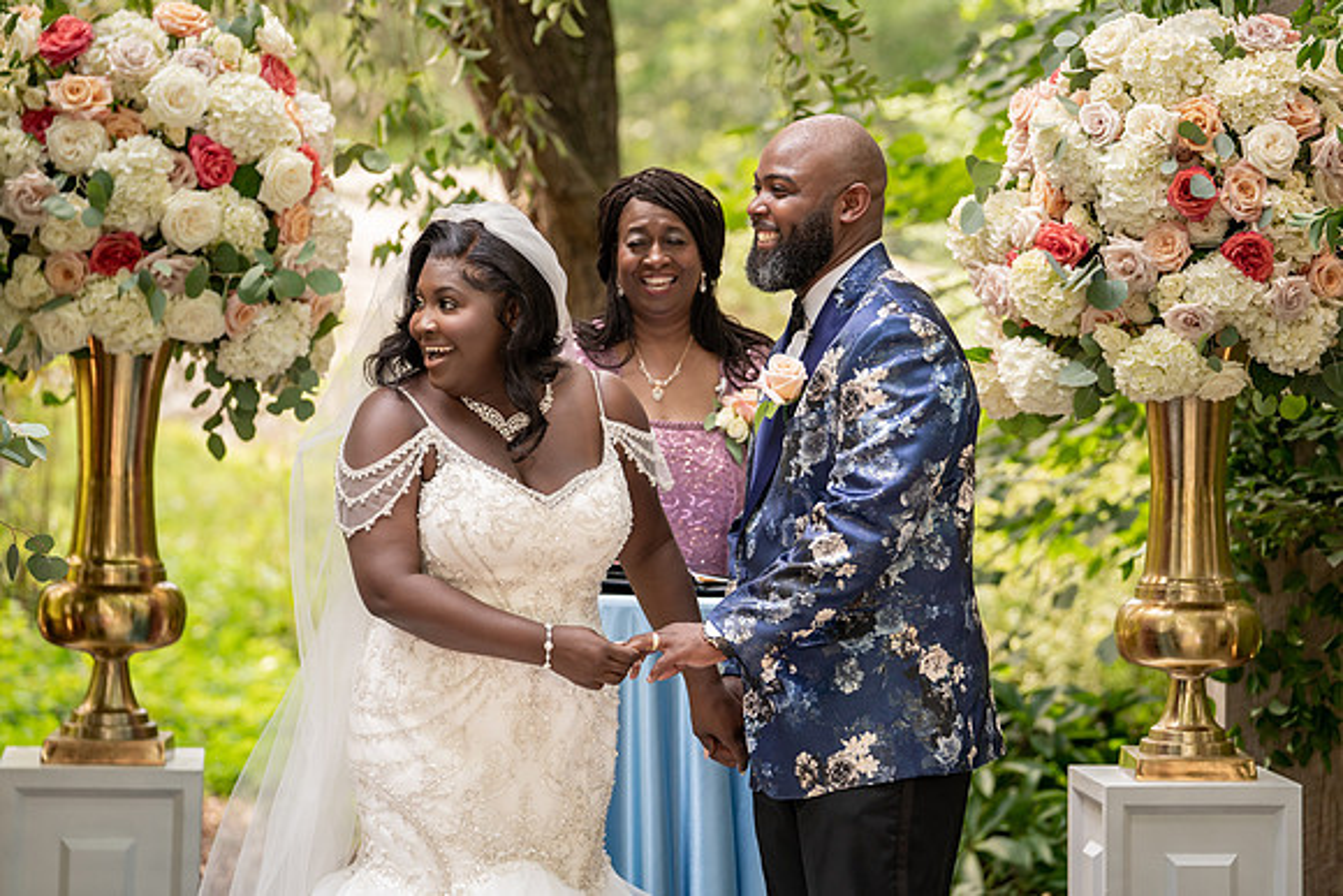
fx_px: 5093
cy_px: 439
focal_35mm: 137
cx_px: 658
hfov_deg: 15.0
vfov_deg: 10.1
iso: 640
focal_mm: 133
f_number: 4
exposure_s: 1/200
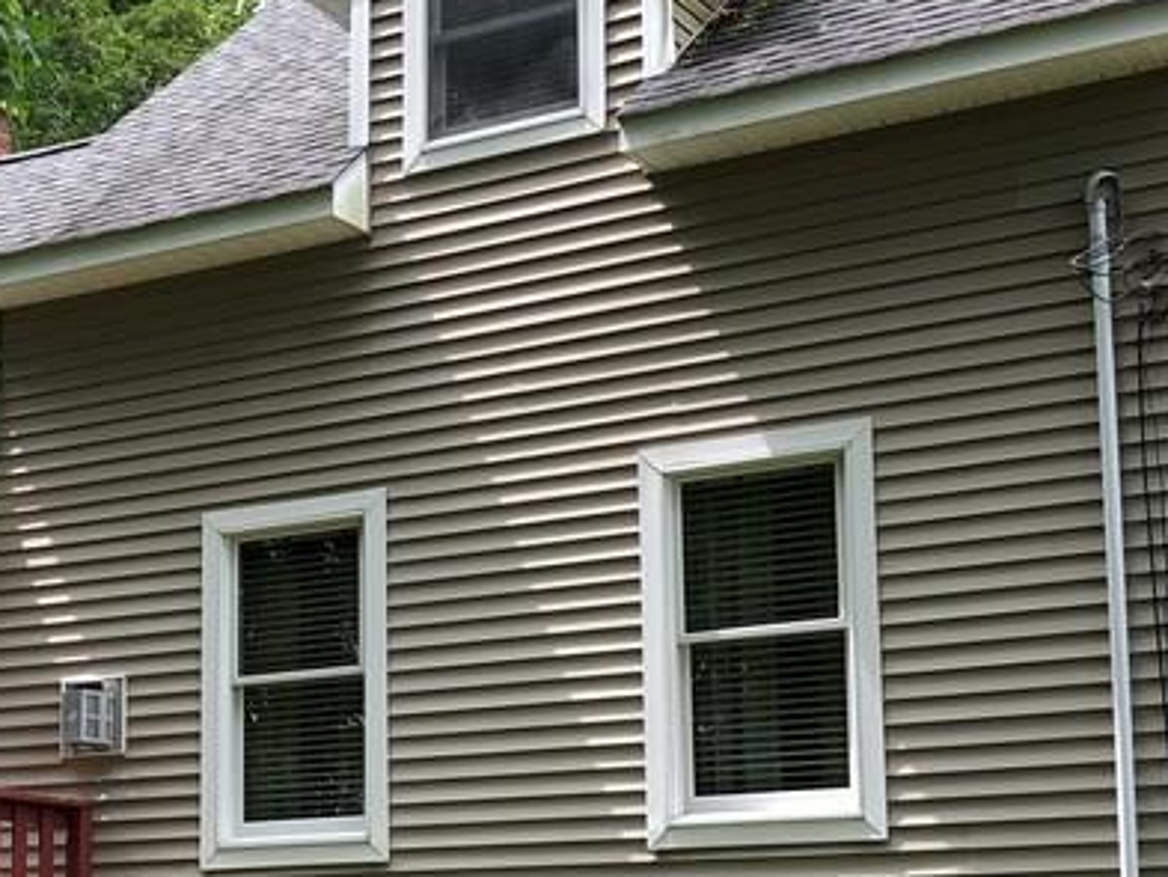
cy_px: 678
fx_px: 2464
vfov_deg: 20.0
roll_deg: +0.3
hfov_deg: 26.4
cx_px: 315
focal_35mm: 73
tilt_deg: +8.3
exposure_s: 1/201
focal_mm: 4
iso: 20
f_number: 1.8
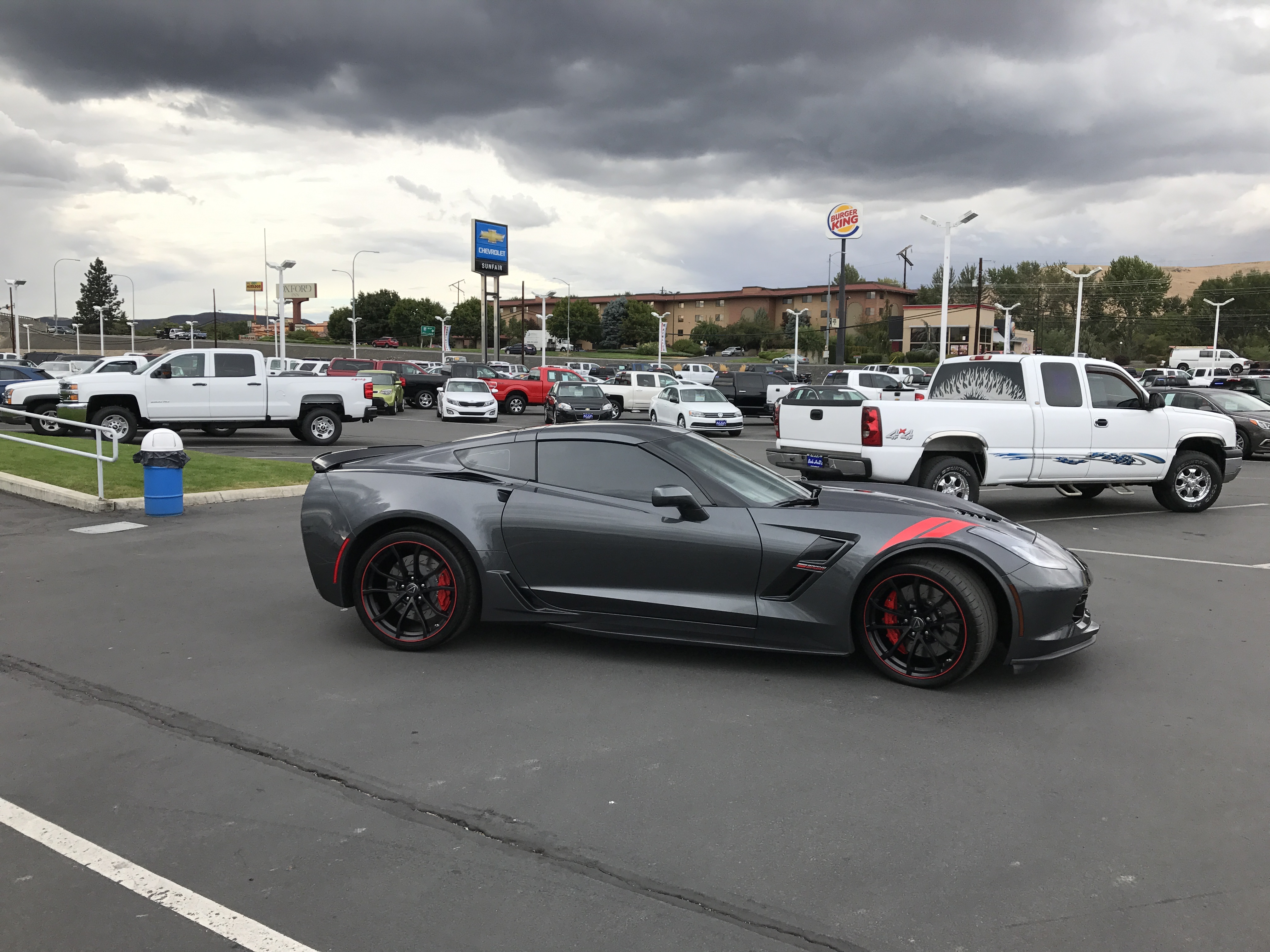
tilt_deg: -5.3
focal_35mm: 28
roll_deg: -0.5
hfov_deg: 63.4
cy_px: 476
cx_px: 635
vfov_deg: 49.7
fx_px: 1027
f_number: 1.8
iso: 20
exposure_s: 1/1053
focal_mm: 3.99
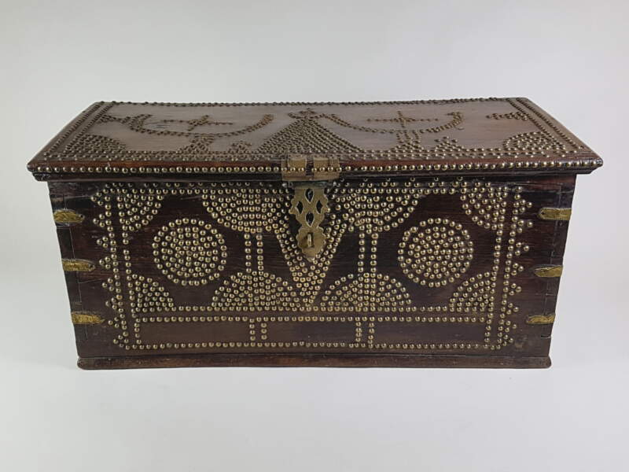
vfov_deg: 53.1
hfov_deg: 67.3
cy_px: 236
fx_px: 472
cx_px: 314
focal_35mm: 26
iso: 80
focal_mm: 4.2
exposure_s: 1/50
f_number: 1.7
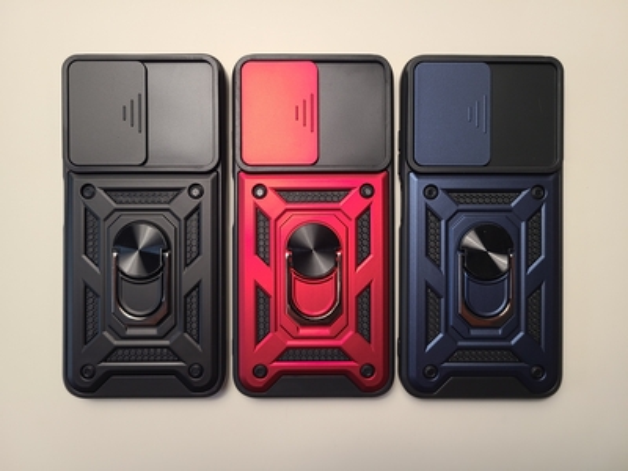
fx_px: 472
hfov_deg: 67.3
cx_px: 314
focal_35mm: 26
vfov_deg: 53.1
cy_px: 236
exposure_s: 1/60
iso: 64
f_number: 1.8
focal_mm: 5.4
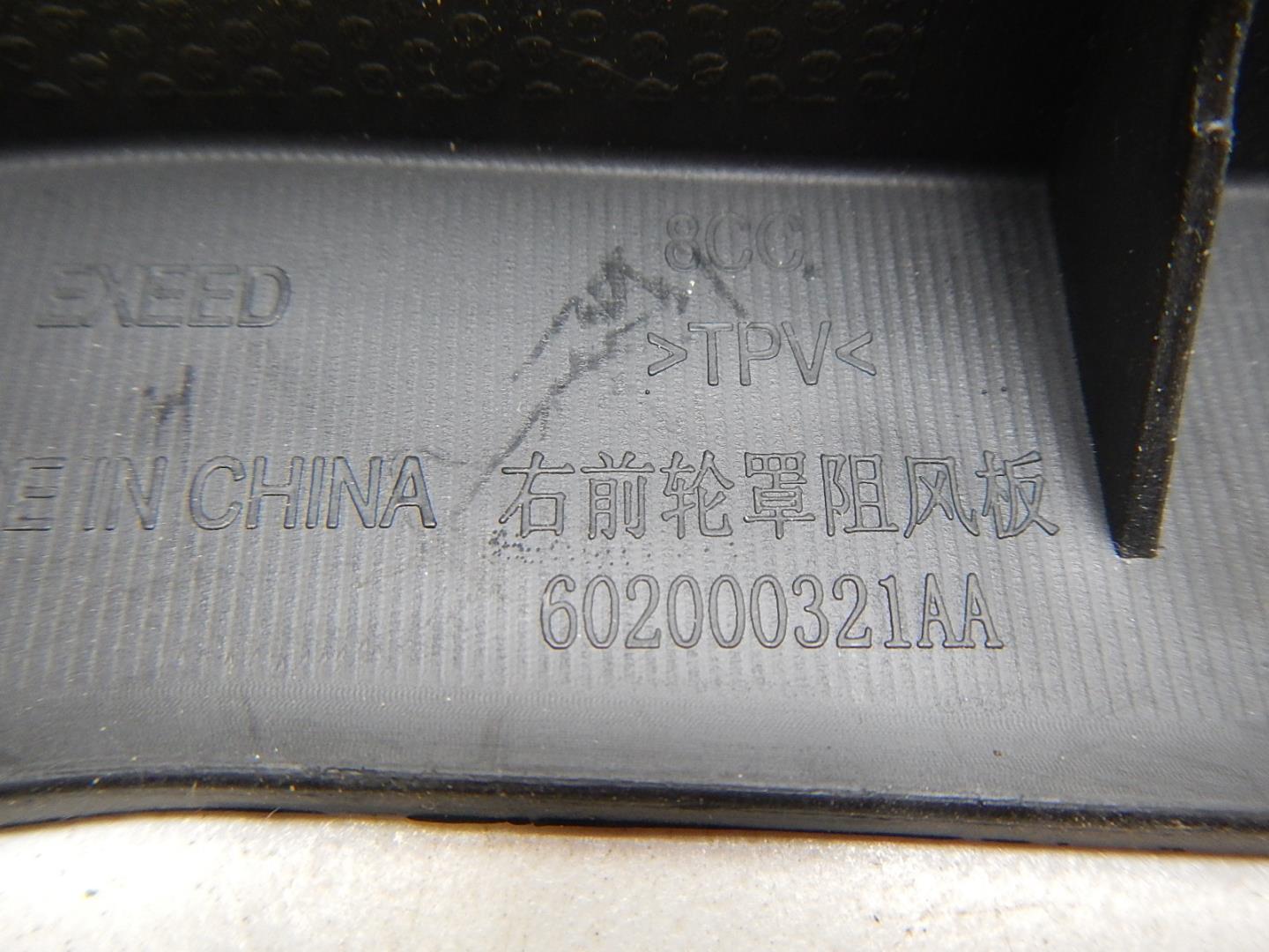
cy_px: 476
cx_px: 634
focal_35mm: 33
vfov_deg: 42.9
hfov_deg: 55.4
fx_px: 1210
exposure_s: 1/15
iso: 400
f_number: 3.9
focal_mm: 5.9
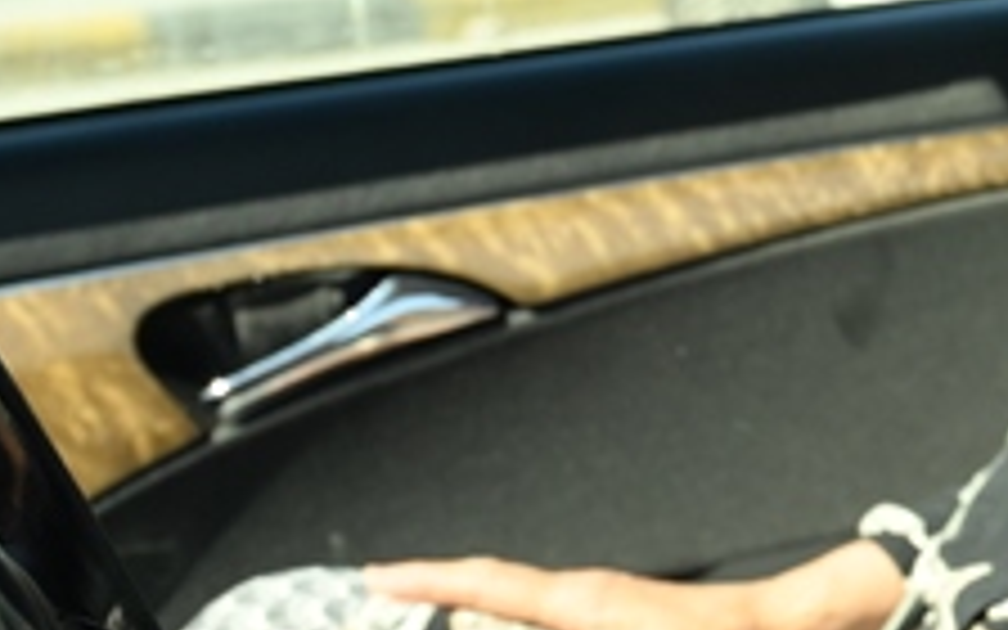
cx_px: 2066
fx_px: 4093
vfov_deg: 8.7
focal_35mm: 149
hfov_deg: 12.3
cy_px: -65
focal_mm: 32
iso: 280
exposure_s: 1/400
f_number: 5.6
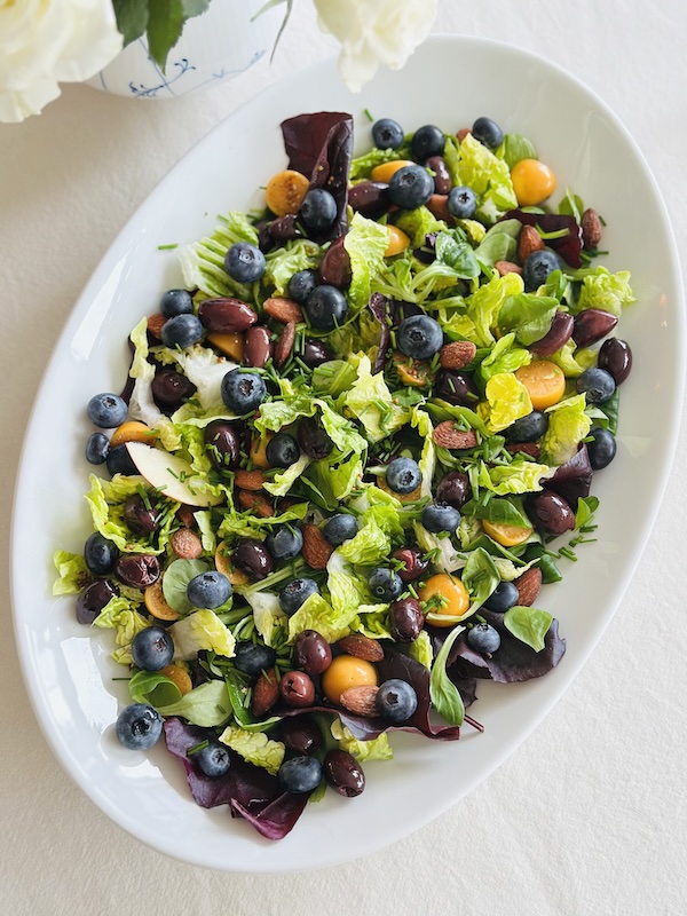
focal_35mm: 48
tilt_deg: -74.3
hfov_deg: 30.3
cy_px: 458
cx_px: 344
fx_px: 1270
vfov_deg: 39.7
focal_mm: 6.86
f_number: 1.78
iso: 320
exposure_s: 1/50
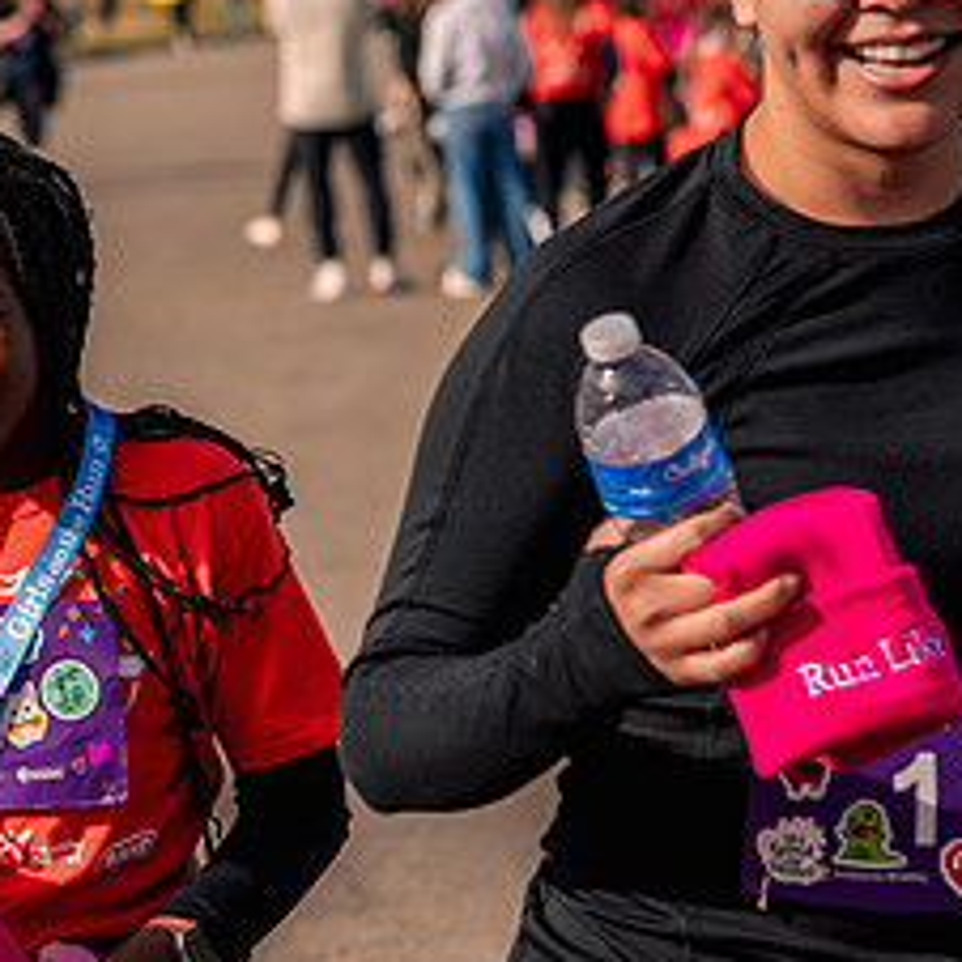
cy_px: 447
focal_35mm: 248
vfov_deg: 7.1
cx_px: -223
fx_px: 7797
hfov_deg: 7.0
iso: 200
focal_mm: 92
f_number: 5
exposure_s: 1/1000
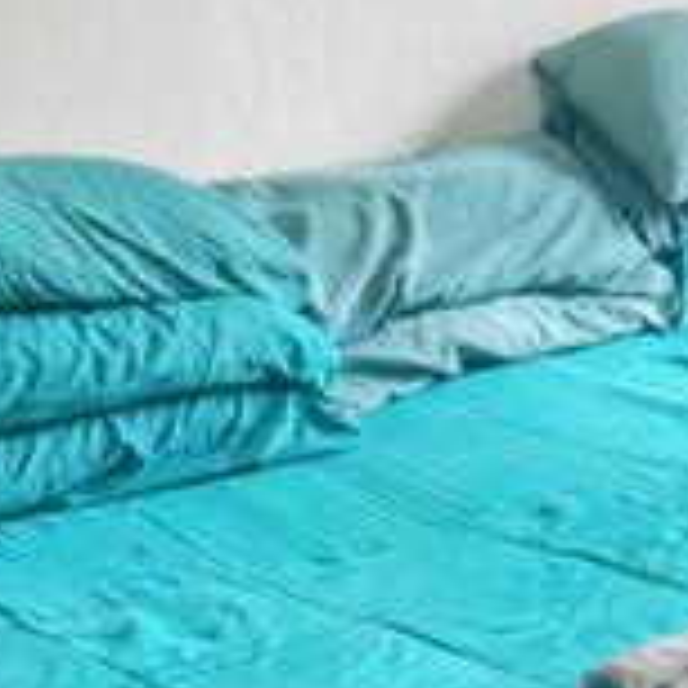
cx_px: 863
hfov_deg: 21.4
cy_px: 184
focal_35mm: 74
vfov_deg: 23.2
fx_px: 1664
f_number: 2.2
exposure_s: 1/33.3
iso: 119
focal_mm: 1.96
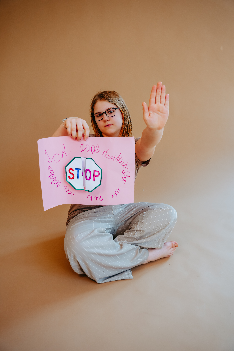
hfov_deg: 40.4
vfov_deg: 57.8
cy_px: 176
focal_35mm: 33
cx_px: 117
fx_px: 318
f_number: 4
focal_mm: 32.6
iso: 800
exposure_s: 1/500
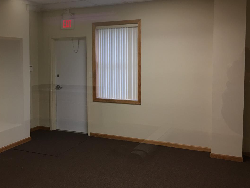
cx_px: 83
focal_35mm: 41
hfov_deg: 45.1
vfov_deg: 35.1
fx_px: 296
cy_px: 80
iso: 32
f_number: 2.2
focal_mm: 4.15
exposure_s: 1/15
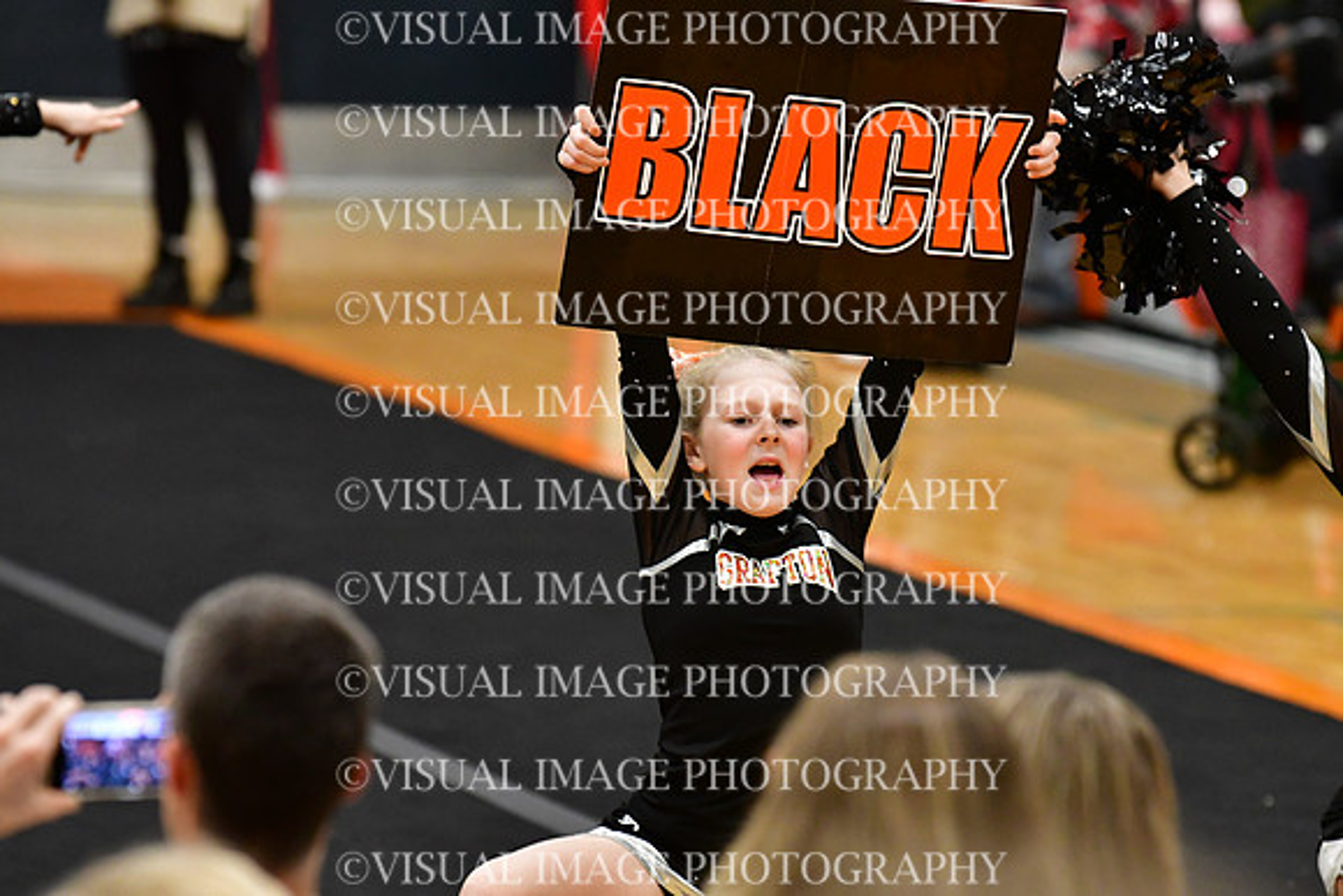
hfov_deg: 7.4
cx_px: 672
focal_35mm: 277
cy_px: 448
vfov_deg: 5.0
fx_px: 10336
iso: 4000
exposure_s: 1/500
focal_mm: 185
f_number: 3.5
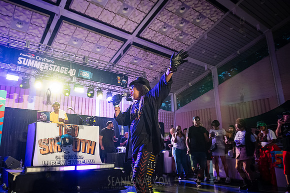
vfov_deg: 47.4
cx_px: 141
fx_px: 221
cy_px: 97
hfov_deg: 66.6
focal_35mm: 27
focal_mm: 26
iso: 8000
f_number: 3.5
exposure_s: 1/320
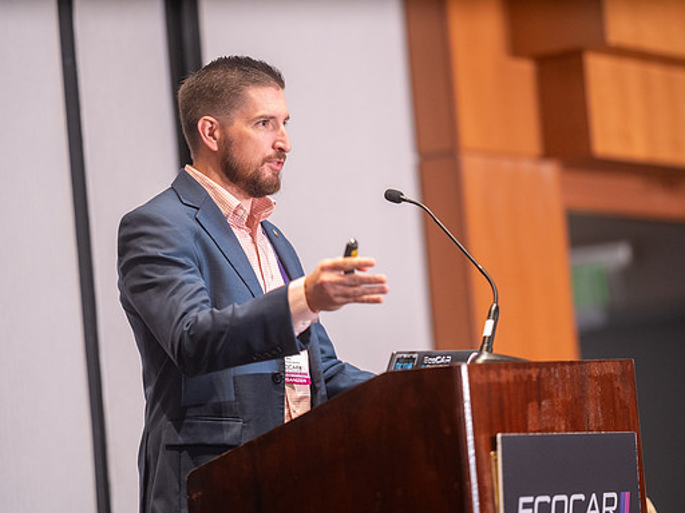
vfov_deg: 10.1
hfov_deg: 13.4
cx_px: 363
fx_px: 2909
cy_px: 257
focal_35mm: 147
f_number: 1.8
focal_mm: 135
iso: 1600
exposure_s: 1/200
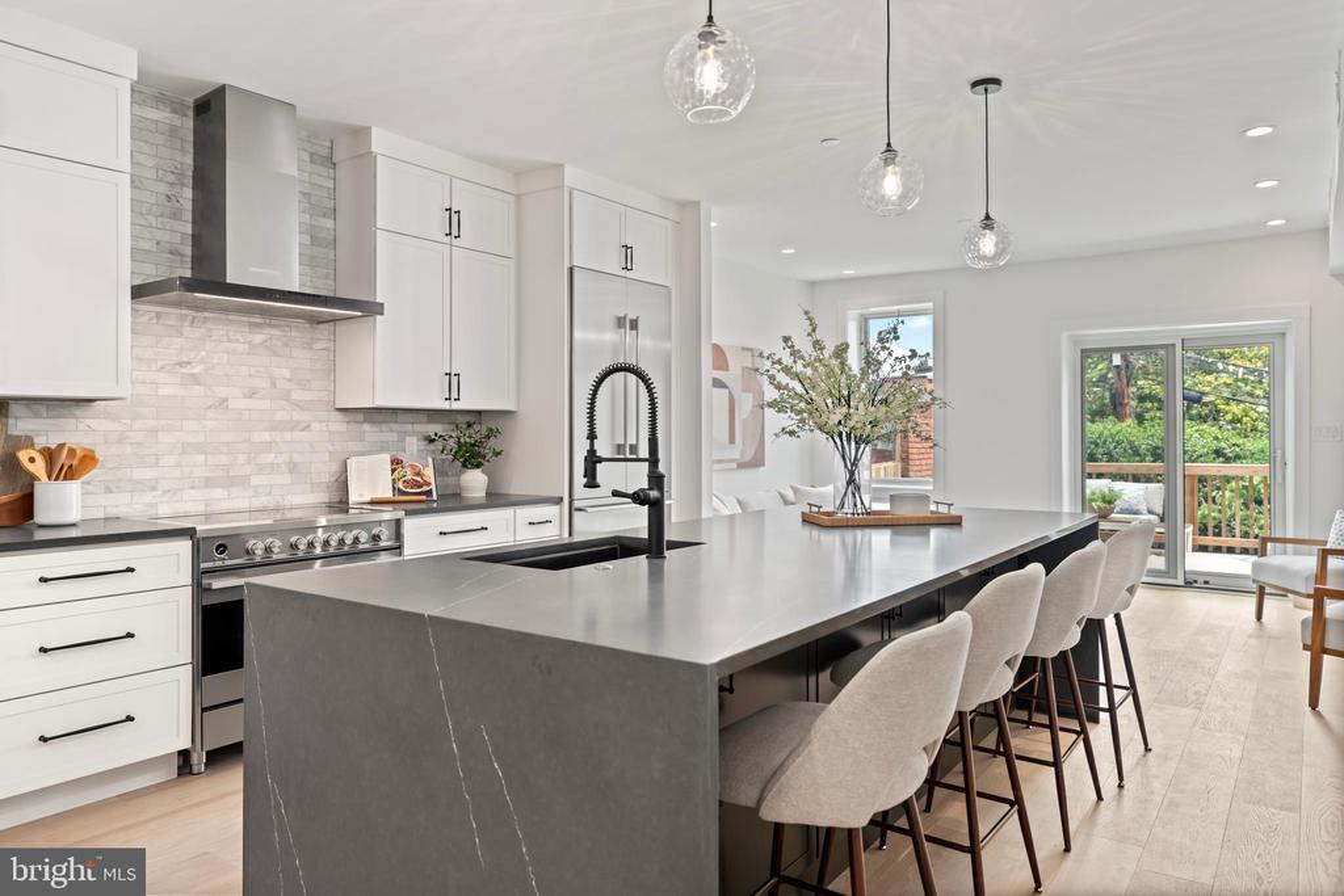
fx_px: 896
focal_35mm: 24
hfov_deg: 73.7
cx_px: 672
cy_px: 448
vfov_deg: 53.1
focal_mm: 24
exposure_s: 1/30
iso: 800
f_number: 4
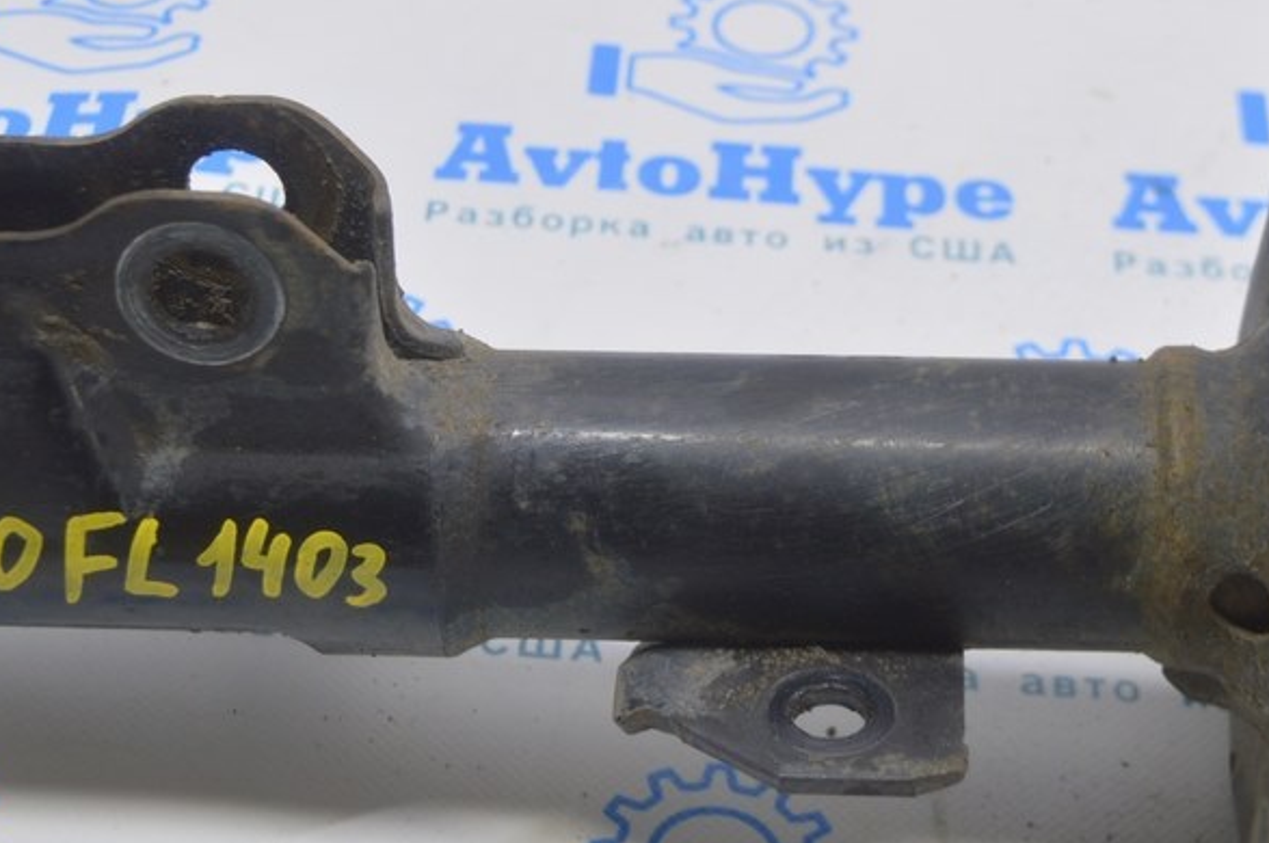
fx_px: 3134
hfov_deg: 22.9
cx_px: 601
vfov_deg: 15.3
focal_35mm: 89
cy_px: 338
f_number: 5.6
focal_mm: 34
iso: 400
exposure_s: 1/20
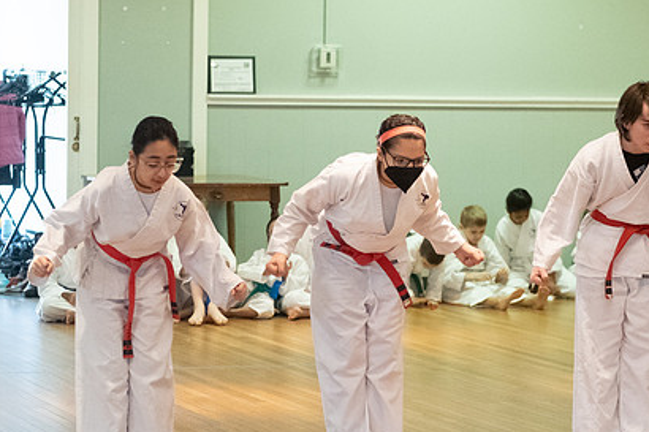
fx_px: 2883
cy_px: 243
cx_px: 370
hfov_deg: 12.8
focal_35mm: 160
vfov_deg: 8.6
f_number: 2
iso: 3200
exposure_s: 1/500
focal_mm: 50
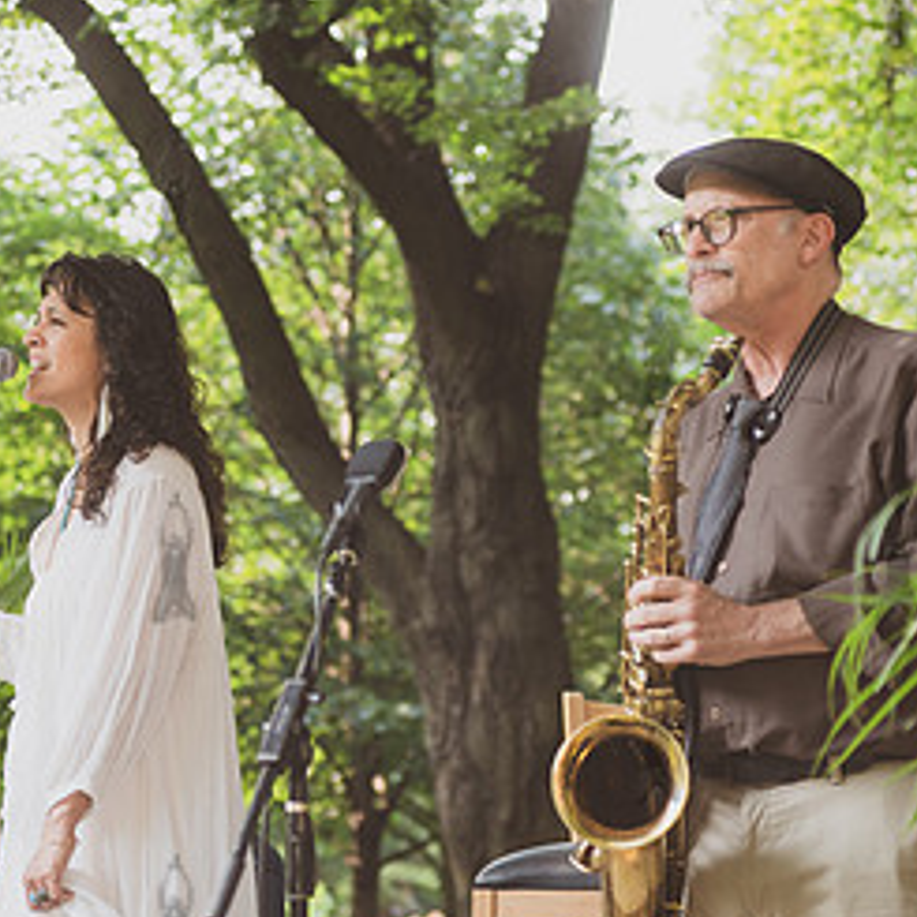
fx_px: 4825
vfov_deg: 10.9
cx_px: 172
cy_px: 556
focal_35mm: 161
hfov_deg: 10.8
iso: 500
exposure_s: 1/320
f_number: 4
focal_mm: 80
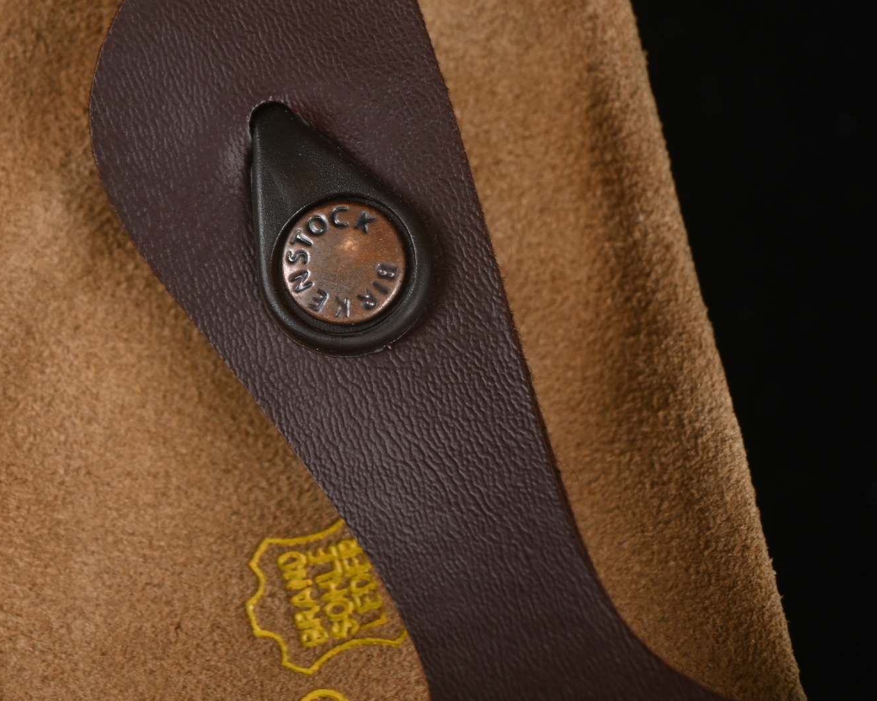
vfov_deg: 10.8
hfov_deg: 13.4
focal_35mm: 143
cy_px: 129
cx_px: 253
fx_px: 3711
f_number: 6.3
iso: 160
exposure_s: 1/60
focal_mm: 48
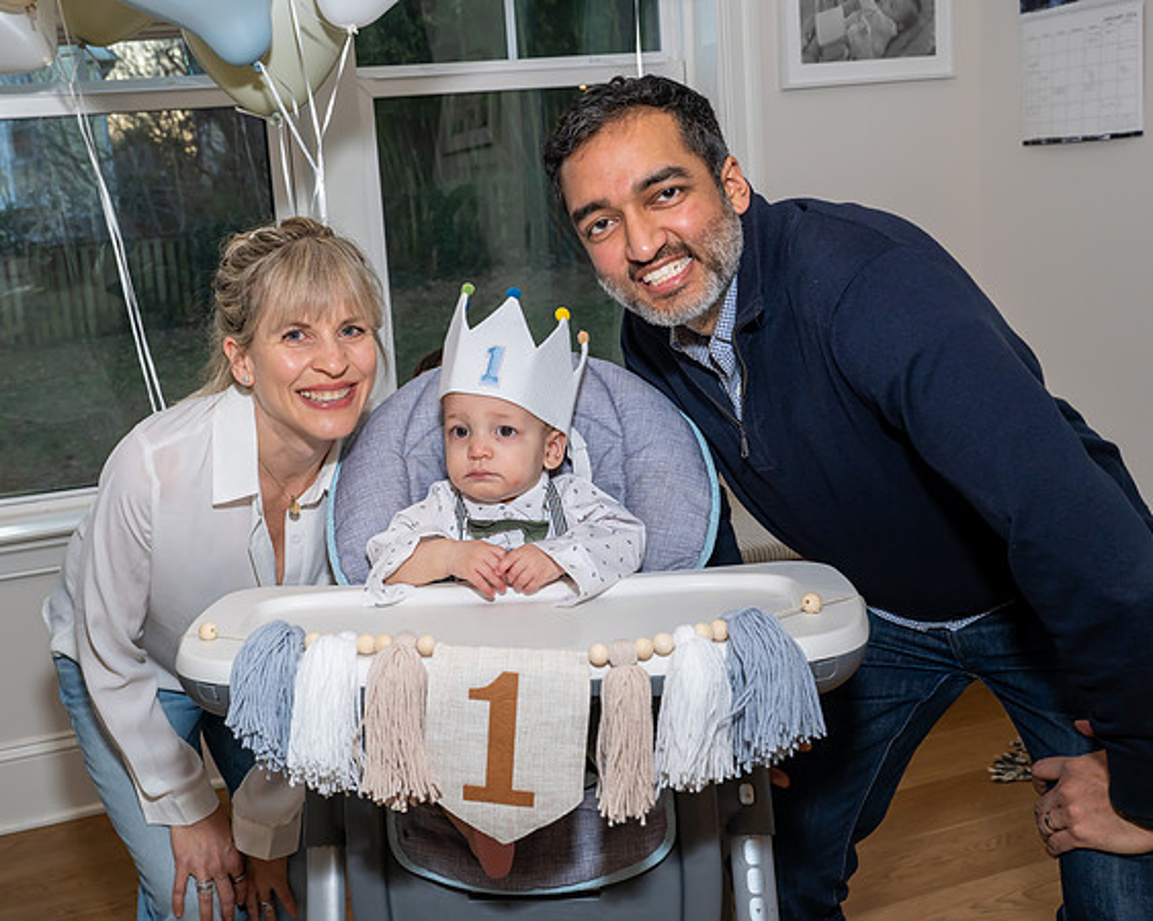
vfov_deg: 37.5
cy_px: 428
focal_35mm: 40
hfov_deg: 45.6
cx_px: 413
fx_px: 1356
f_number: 7.1
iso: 640
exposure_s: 1/250
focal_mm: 33
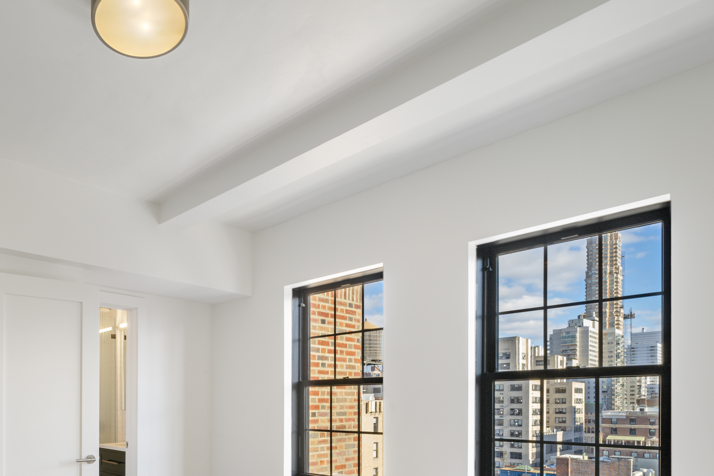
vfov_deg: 49.0
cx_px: 186
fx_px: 476
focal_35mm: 24
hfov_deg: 69.3
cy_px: 402
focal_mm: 12
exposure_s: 1/2
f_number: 11
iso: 100
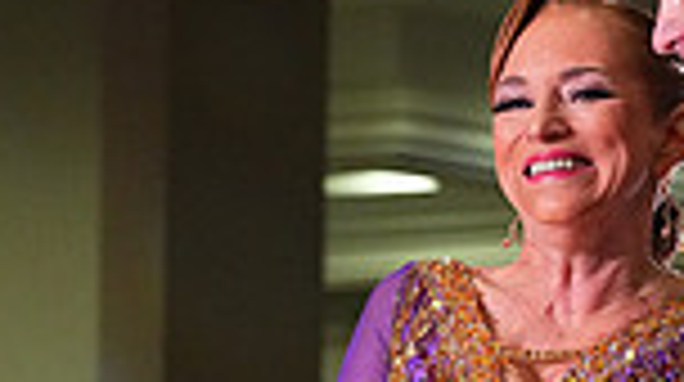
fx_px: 8422
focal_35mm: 465
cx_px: 758
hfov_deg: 4.6
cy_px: 804
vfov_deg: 2.6
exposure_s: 1/320
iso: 5000
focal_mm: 116
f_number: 5.6
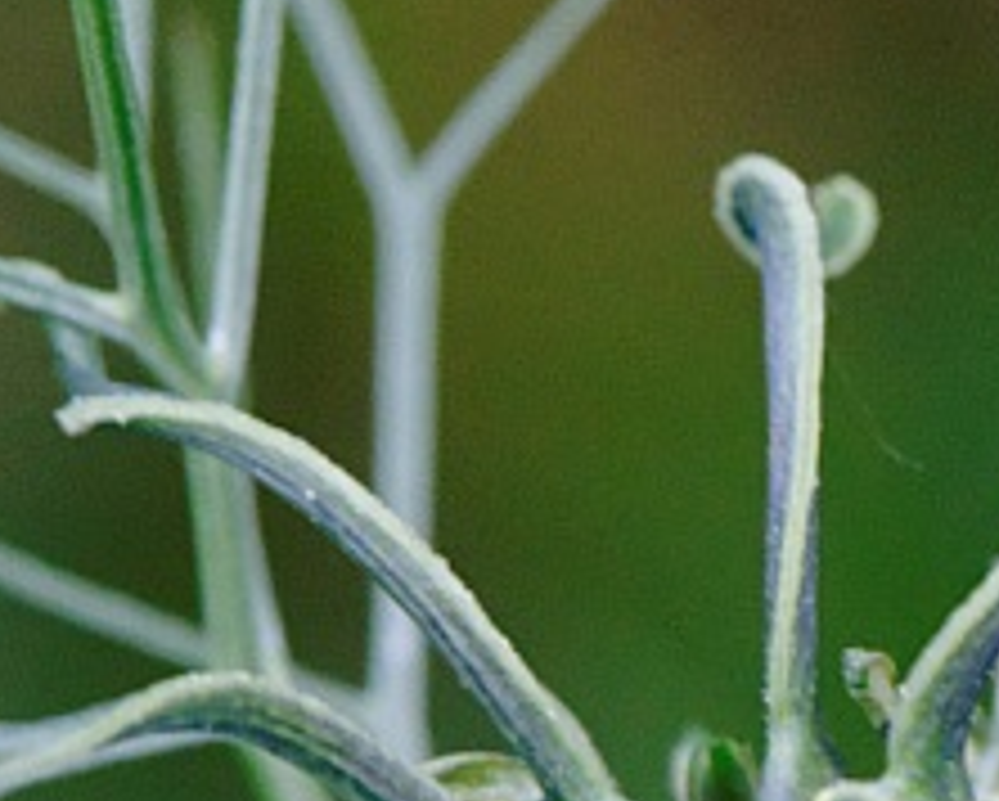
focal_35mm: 538
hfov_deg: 3.6
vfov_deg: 2.9
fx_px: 15924
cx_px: 994
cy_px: 1462
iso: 1600
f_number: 11
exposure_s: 1/30
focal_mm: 85
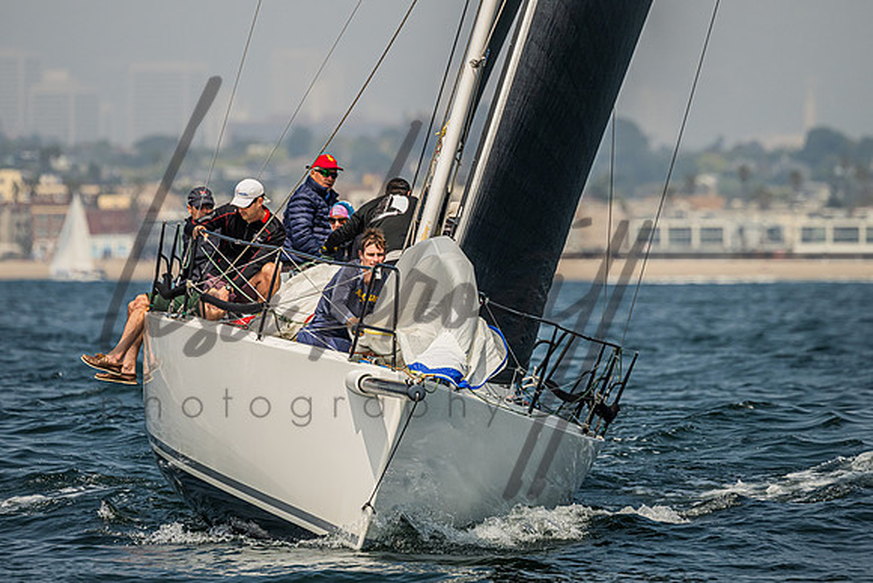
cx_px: 420
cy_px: 212
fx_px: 12978
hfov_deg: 3.9
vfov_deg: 2.6
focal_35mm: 535
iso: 400
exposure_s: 1/4000
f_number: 5.6
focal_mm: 400
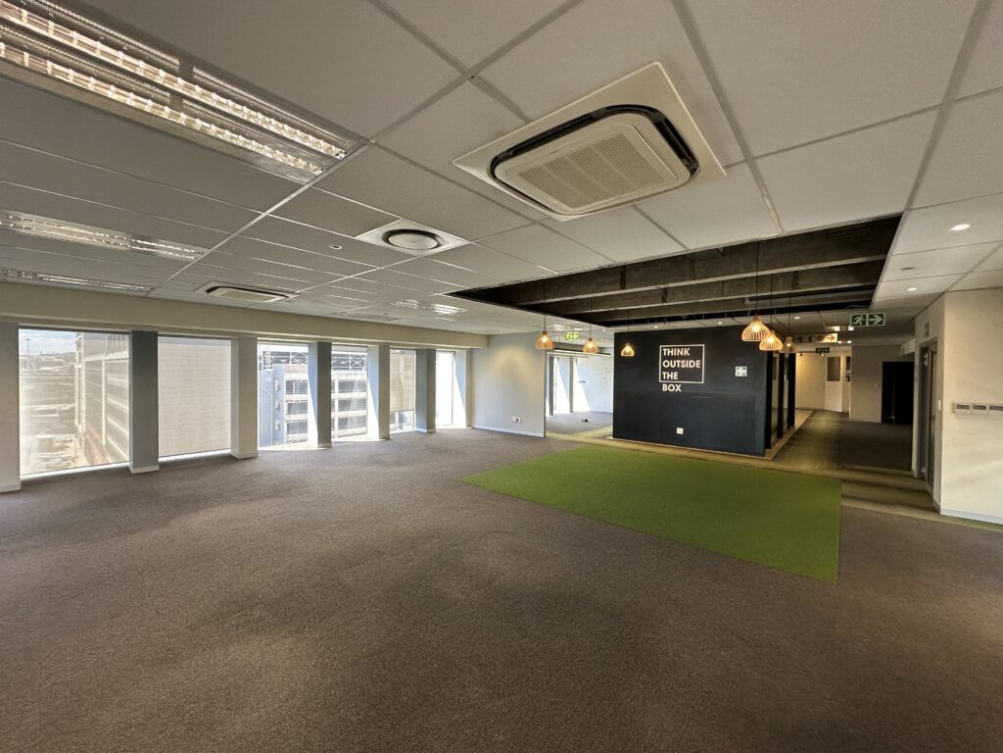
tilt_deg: -0.4
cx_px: 502
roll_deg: -0.5
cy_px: 376
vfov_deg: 85.7
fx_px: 406
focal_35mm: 14
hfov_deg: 102.1
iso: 125
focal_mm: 2.22
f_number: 2.2
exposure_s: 1/100
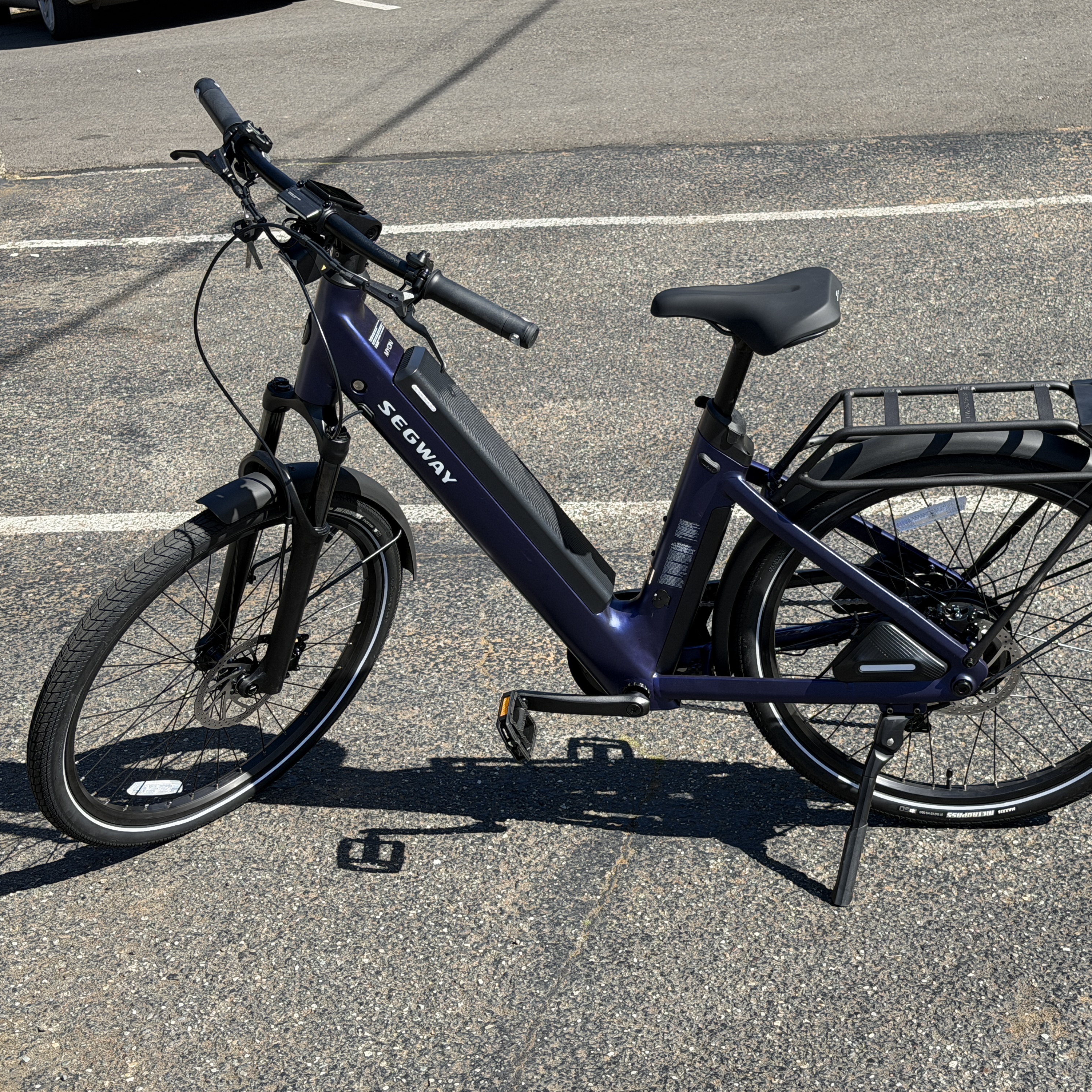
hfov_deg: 30.0
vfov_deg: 30.0
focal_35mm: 57
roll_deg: +4.6
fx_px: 2034
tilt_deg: -22.3
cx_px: 643
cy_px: 546
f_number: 1.78
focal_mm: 6.76
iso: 64
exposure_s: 1/1754
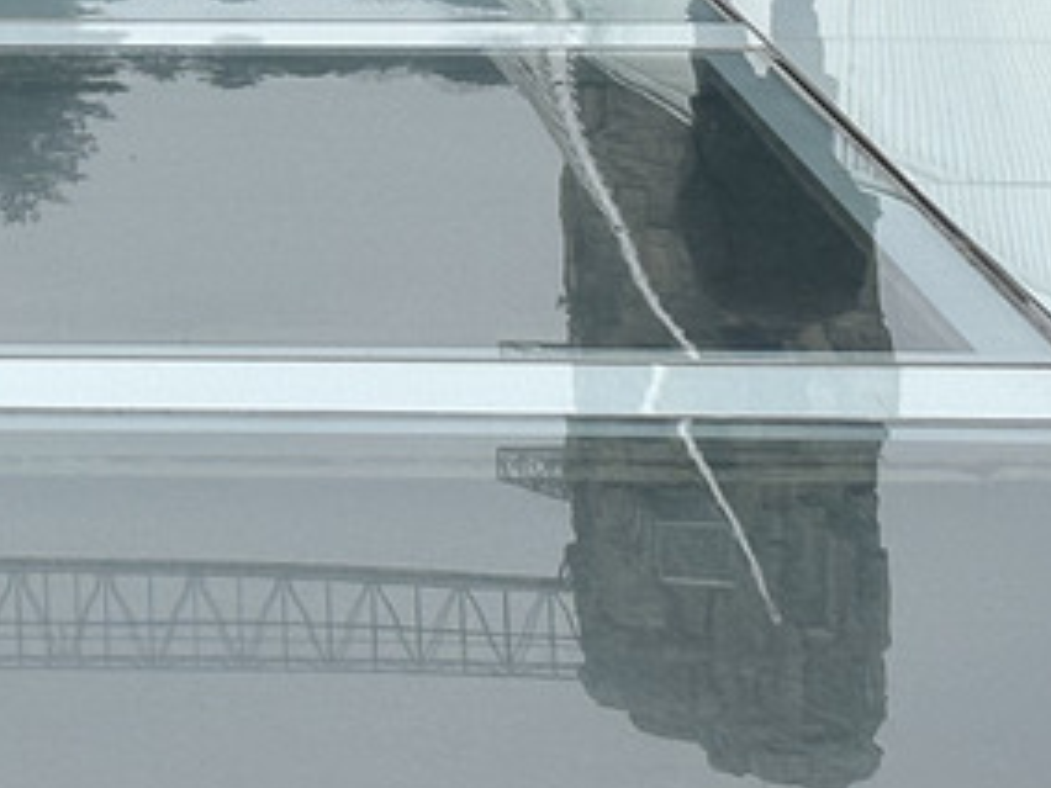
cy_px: -777
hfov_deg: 8.9
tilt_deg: +0.4
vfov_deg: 6.6
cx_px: -333
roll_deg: +0.3
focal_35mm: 220
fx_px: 6680
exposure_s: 1/2075
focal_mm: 5.96
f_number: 1.6
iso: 32
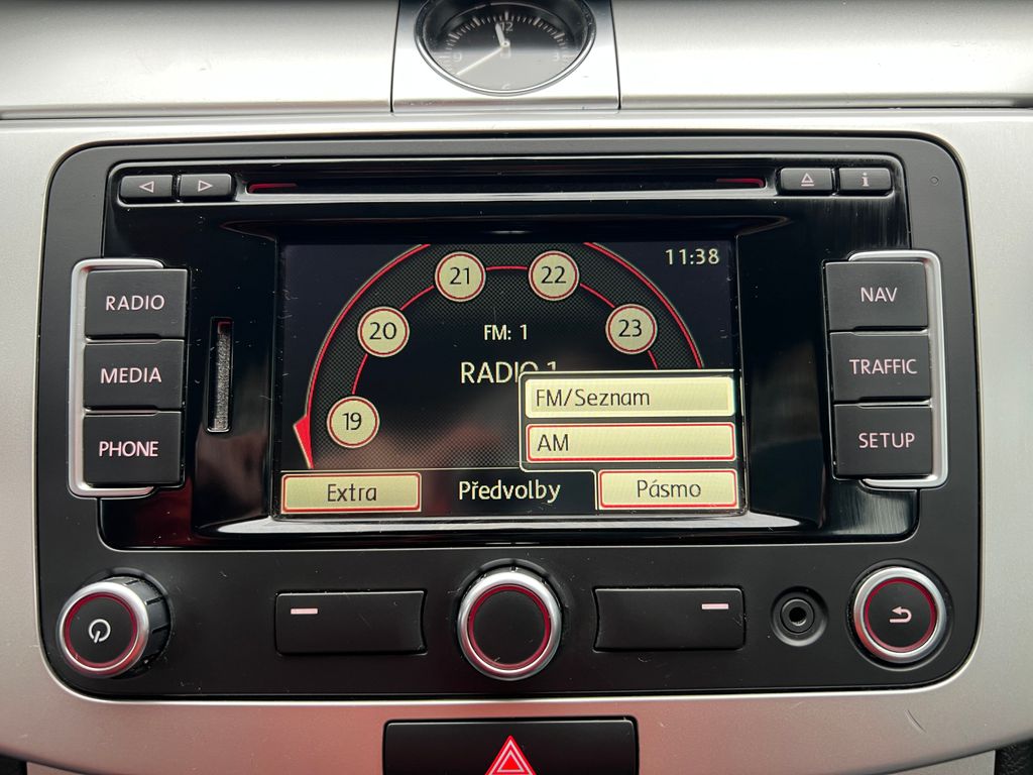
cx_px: 516
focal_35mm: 26
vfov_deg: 53.1
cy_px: 388
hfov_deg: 67.3
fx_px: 776
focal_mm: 5.7
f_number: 1.5
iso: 100
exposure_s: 1/75
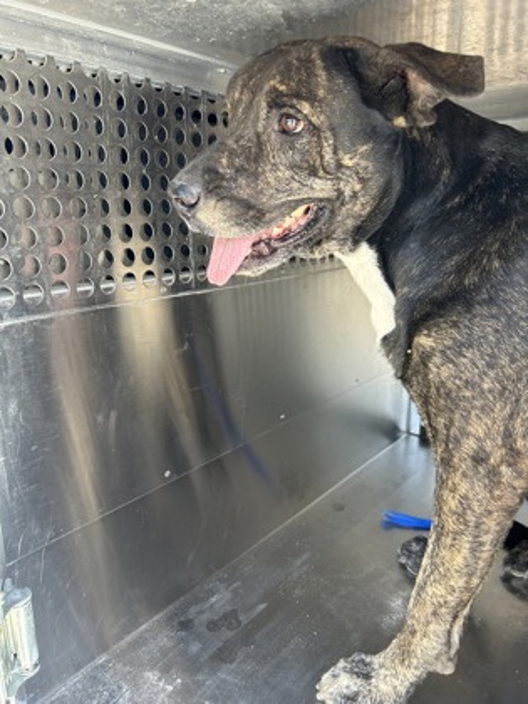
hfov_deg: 53.1
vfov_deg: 67.3
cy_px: 352
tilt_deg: -13.3
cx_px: 264
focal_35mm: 26
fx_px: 529
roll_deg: +1.2
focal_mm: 5.7
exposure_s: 1/109
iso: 125
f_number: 1.5
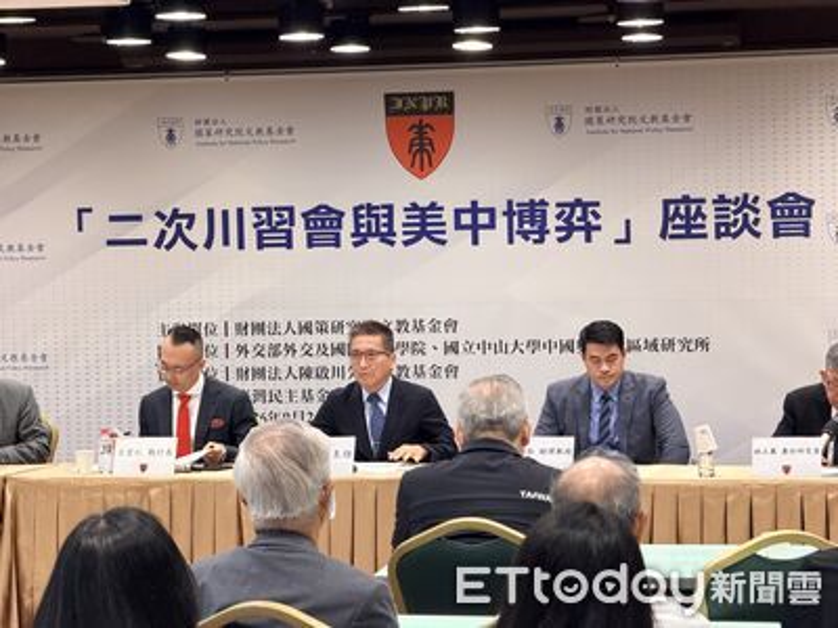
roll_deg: +1.2
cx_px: 419
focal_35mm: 100
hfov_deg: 19.6
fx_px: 2421
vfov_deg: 14.8
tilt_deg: -2.3
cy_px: 314
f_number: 2.8
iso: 400
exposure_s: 1/120
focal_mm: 16.89
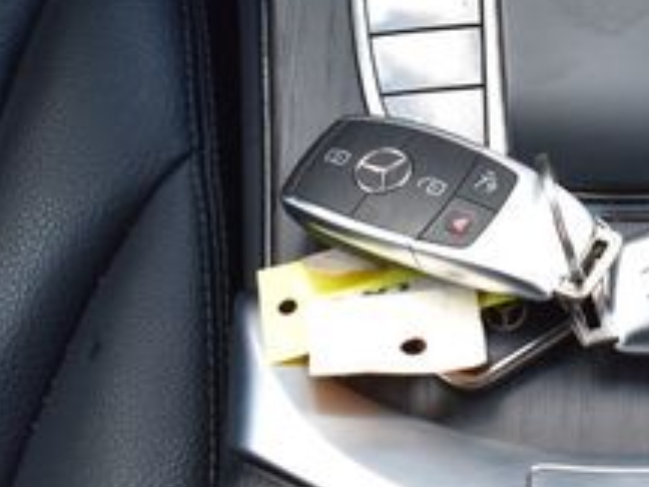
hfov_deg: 14.5
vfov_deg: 11.0
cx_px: 715
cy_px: -51
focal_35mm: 132
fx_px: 2483
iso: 400
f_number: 8
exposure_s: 1/50
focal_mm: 31
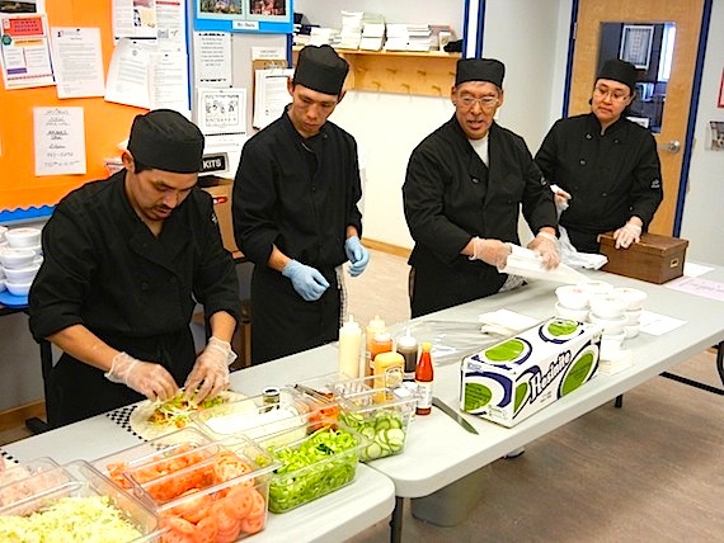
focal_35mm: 39
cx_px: 362
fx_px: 816
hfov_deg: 47.8
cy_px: 272
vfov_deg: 36.8
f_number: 3.7
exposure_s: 1/41.4
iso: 400
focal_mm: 7.1
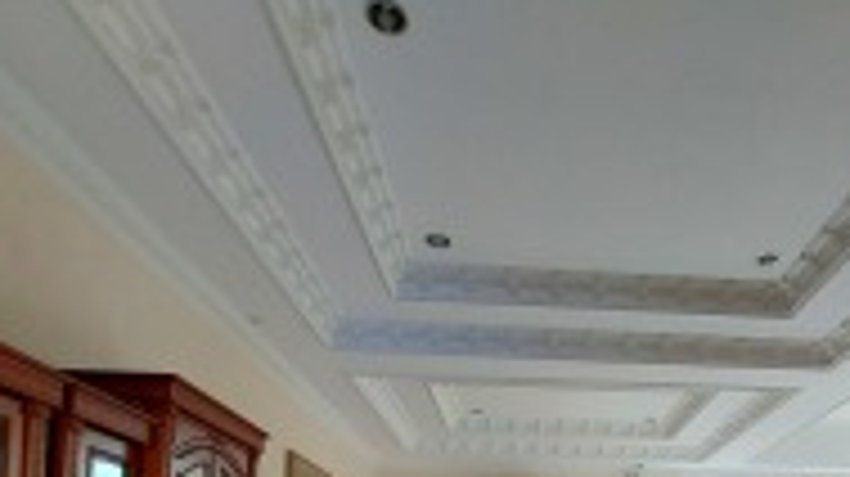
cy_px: 594
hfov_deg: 68.2
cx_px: 558
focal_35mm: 27
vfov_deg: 33.4
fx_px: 608
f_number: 2.2
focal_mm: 1.74
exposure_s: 1/60
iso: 400
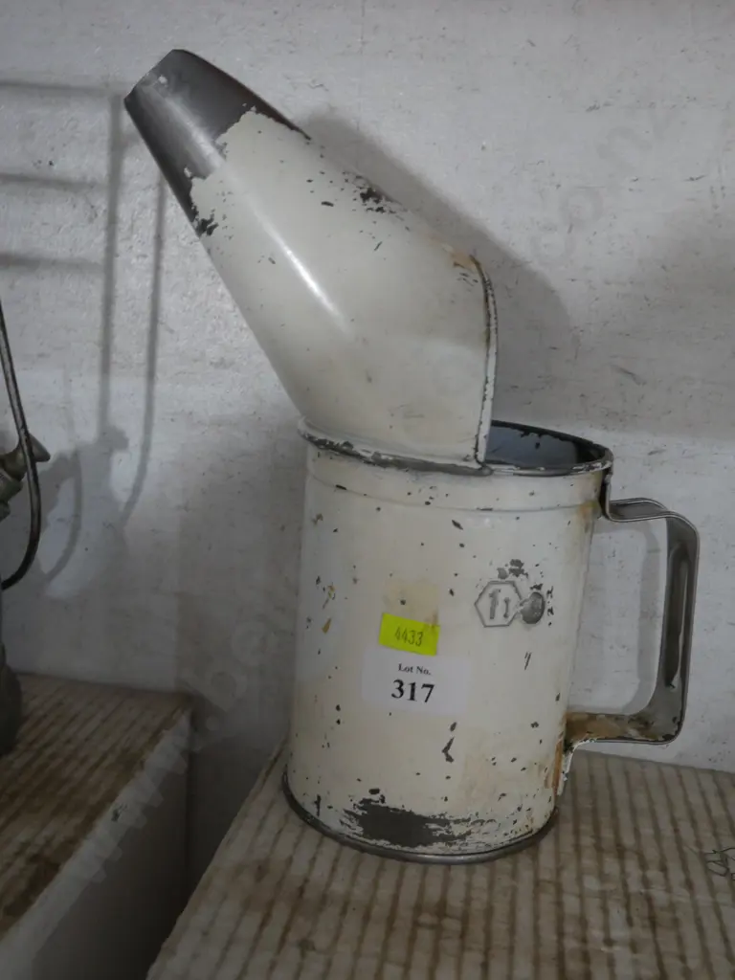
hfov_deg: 37.7
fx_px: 1076
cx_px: 368
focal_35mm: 38
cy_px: 490
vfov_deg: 49.0
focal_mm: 19
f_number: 4.1
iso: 2000
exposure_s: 1/60
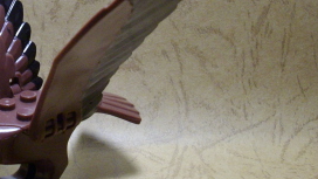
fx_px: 801
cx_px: 30
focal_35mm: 95
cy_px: 26
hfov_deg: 21.9
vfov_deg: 12.7
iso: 194
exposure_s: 1/50
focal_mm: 6.2
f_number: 2.8
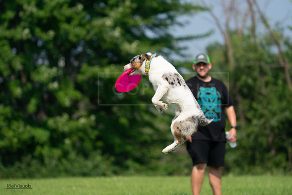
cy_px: 98
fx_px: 2645
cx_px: 146
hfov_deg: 6.3
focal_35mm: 326
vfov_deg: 4.2
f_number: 6.3
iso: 800
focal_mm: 326
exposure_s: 1/4000
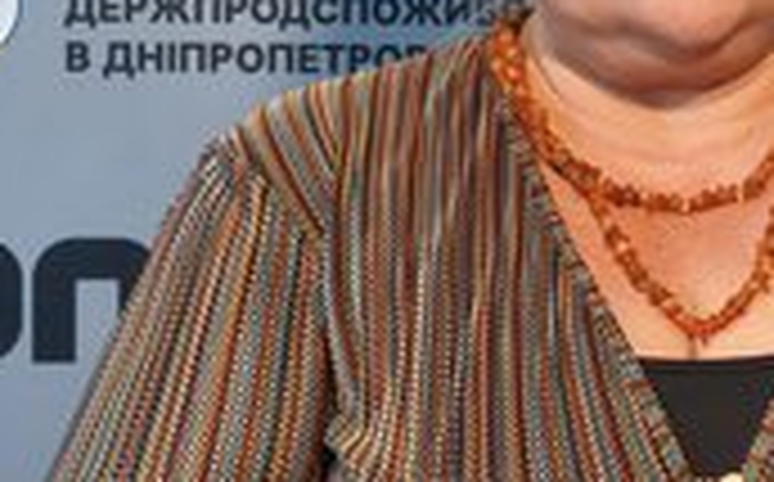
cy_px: -27
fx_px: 2233
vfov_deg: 12.1
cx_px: 558
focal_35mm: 106
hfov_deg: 19.6
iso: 250
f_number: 1.7
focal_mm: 5.35
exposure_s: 1/50
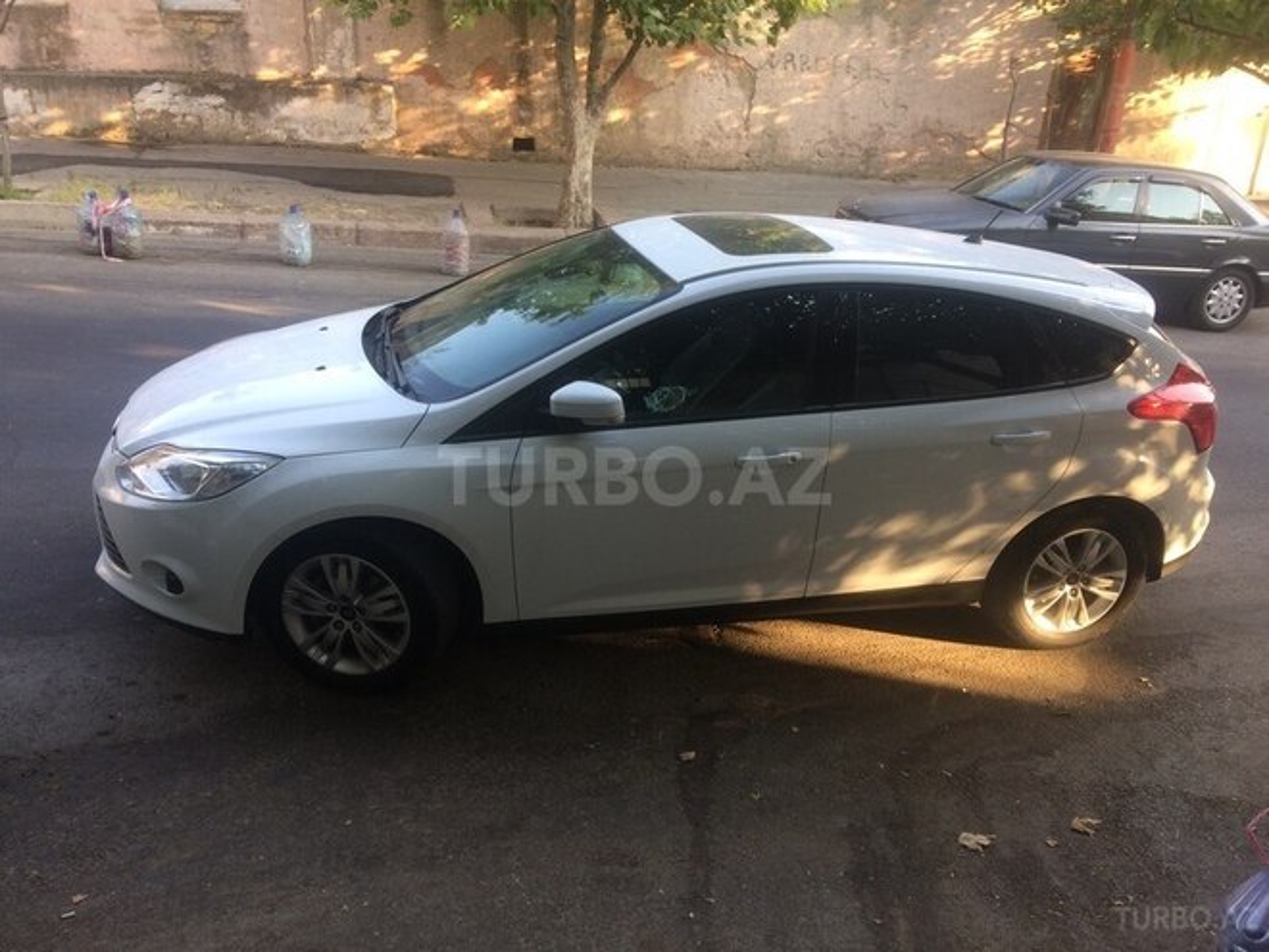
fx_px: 1063
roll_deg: -4.0
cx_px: 634
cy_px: 476
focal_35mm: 29
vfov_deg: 48.2
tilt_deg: -27.1
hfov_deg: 61.7
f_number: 2.2
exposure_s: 1/100
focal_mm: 4.15
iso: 32
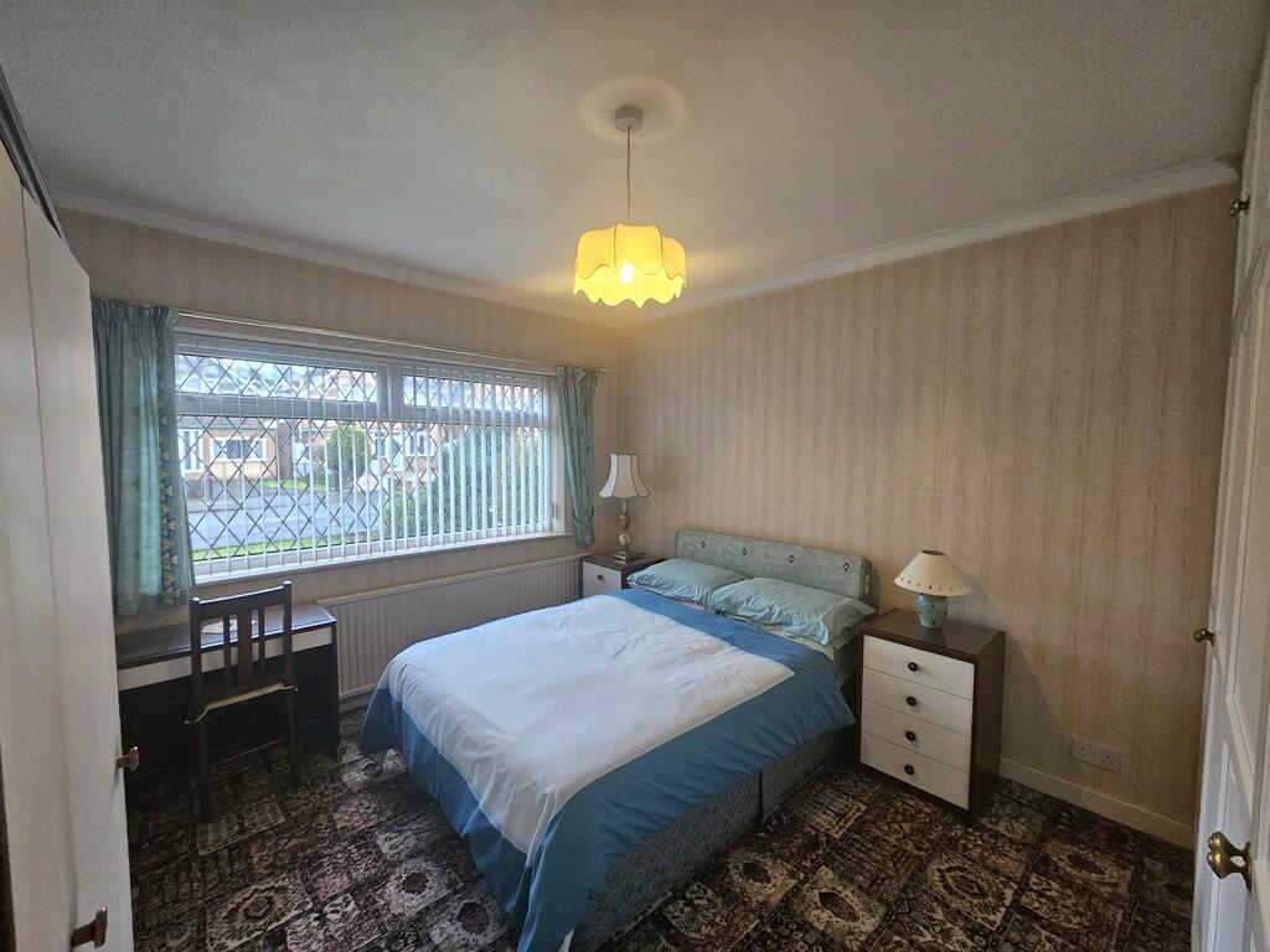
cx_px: 635
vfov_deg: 89.9
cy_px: 476
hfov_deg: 106.2
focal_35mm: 13
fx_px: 477
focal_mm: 2.2
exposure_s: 1/33
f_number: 2.2
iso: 500
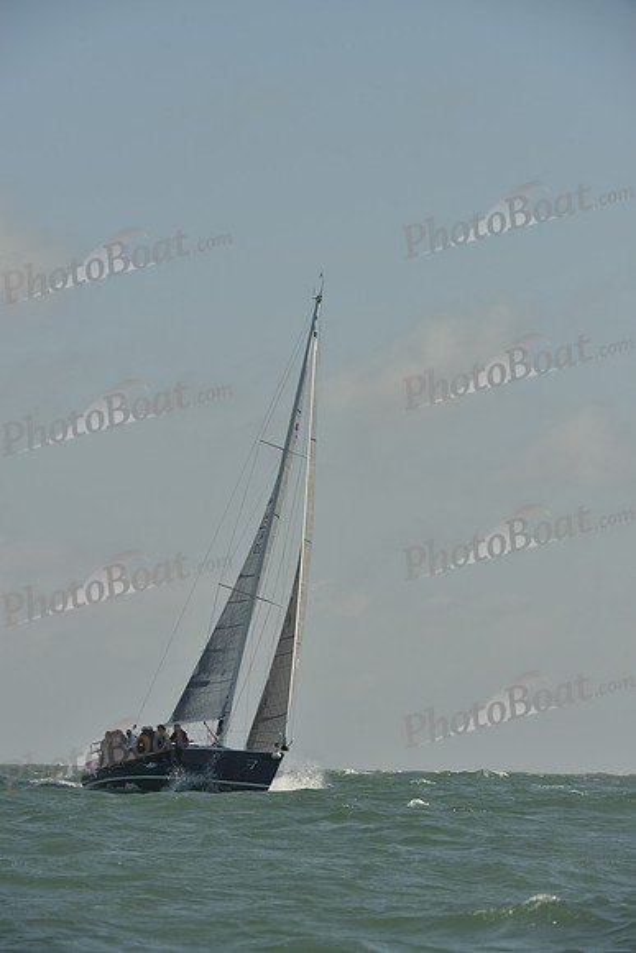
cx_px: 318
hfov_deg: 6.9
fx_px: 5296
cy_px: 476
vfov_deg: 10.3
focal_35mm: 200
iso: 280
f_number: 9
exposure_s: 1/1250
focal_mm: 200
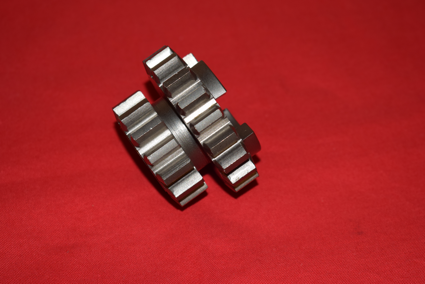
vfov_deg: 16.6
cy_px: 142
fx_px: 974
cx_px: 212
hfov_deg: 24.6
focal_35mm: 82
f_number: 5.6
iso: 320
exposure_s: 1/60
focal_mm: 55
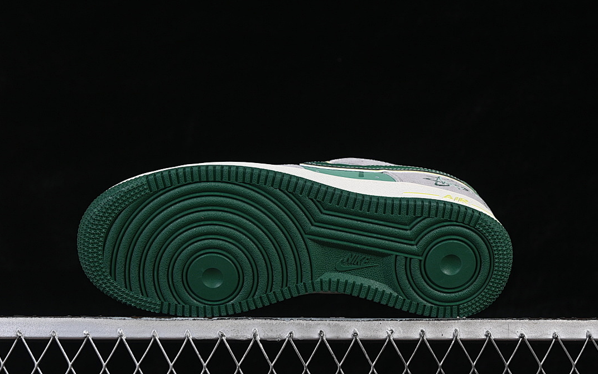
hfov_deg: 26.8
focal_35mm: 77
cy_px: 193
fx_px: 1255
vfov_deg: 16.9
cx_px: 299
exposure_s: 1/80
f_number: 8
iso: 160
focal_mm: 50
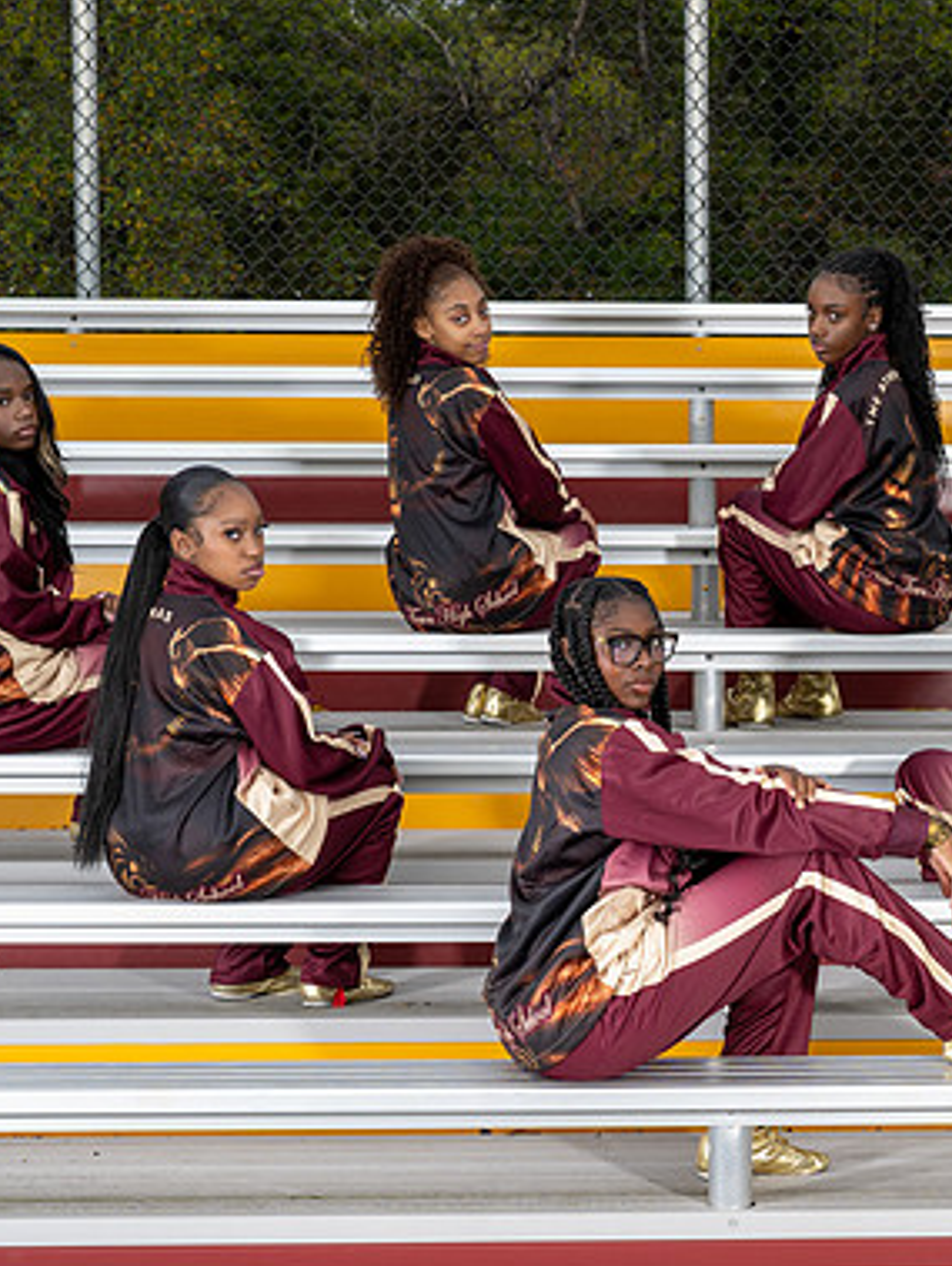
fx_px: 3075
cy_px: 566
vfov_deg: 23.3
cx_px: 855
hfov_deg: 17.3
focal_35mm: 84
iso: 40
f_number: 6.3
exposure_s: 1/100
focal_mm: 37
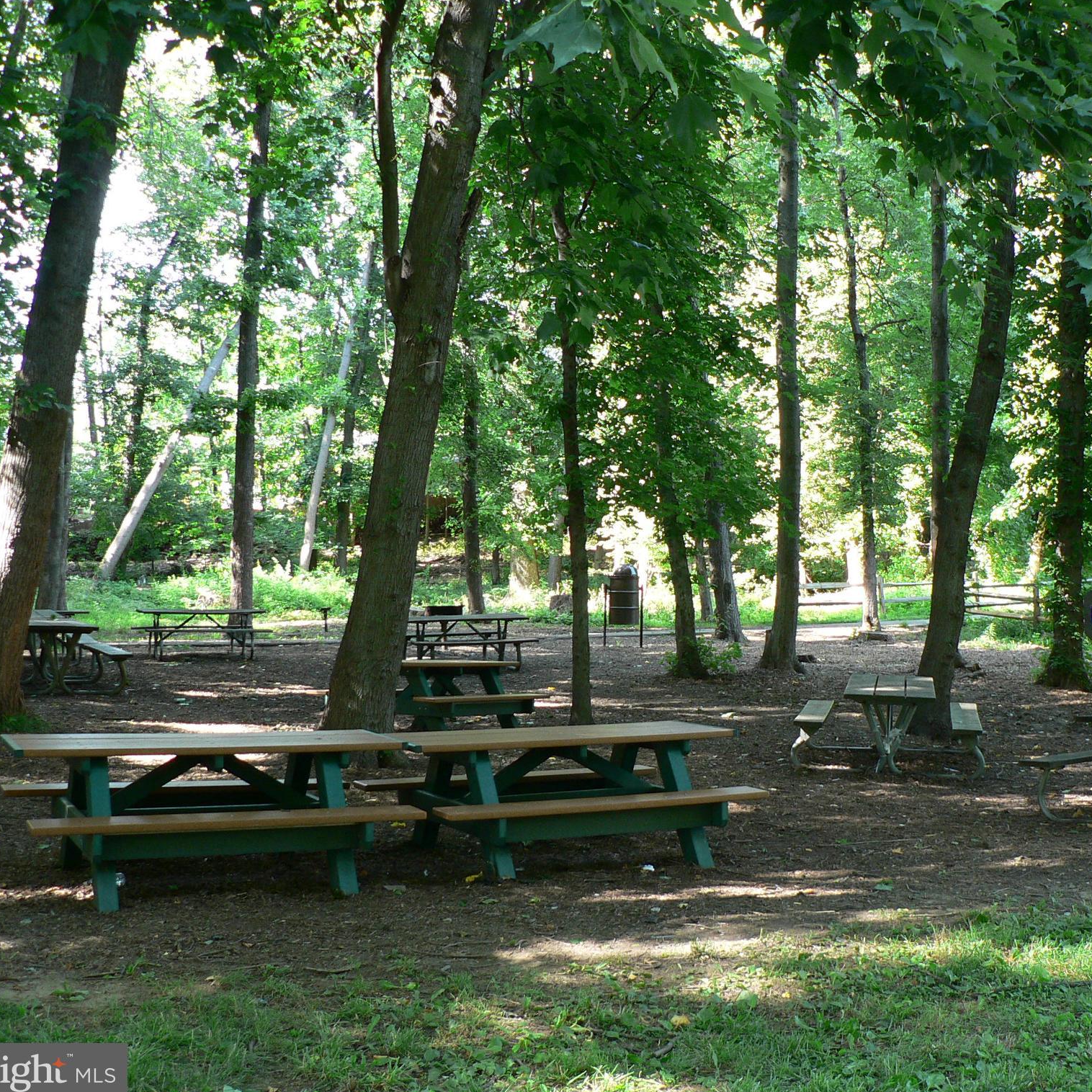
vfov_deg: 39.2
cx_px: 685
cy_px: 549
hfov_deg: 38.9
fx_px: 1535
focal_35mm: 43
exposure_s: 1/30
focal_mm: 6
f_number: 2.8
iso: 150
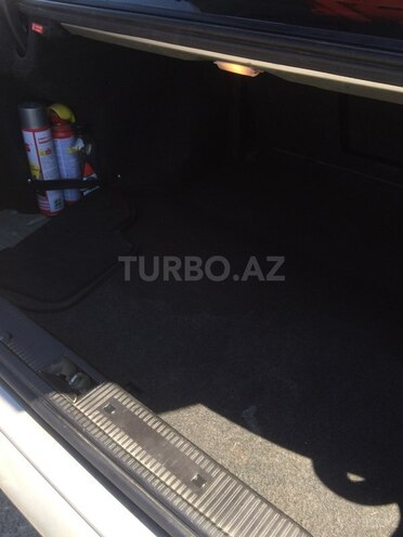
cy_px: 268
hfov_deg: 48.2
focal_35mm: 29
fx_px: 450
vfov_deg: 61.7
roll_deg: -0.7
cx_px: 202
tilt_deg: -37.9
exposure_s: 1/451
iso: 32
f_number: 2.2
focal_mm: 4.15
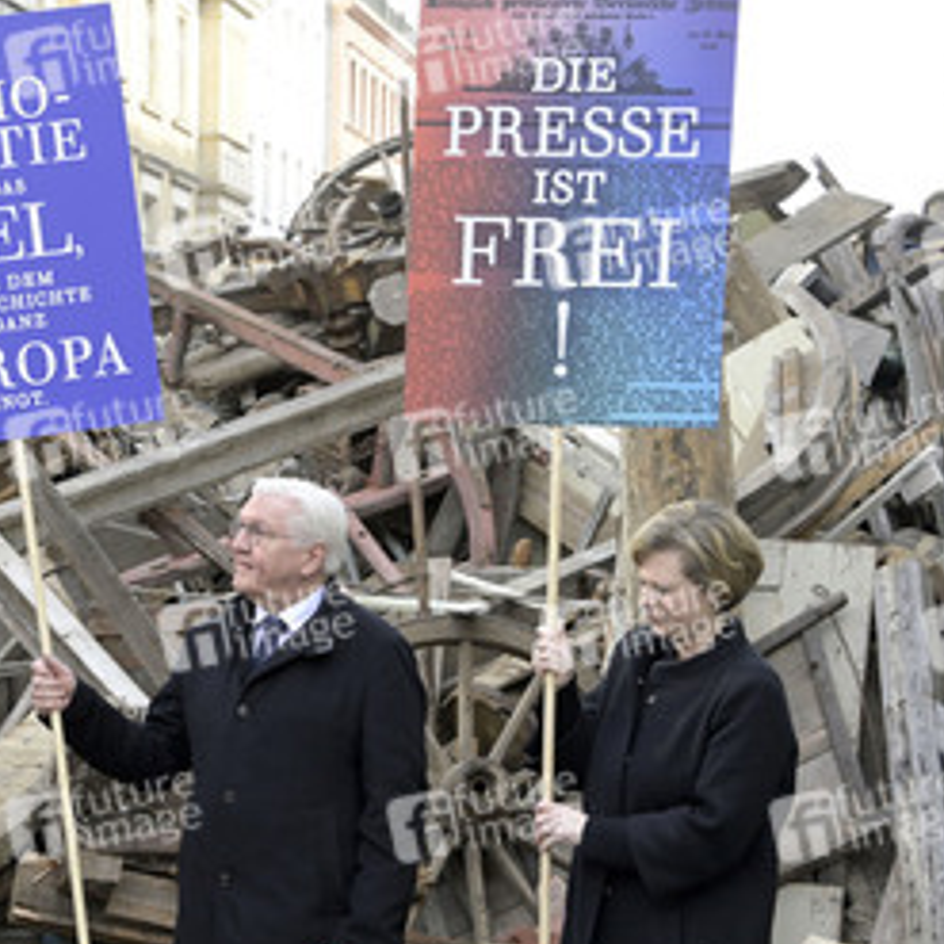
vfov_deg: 14.4
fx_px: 3733
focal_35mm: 121
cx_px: 155
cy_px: 531
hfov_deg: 14.3
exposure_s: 1/1600
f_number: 6.3
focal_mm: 78
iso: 4000
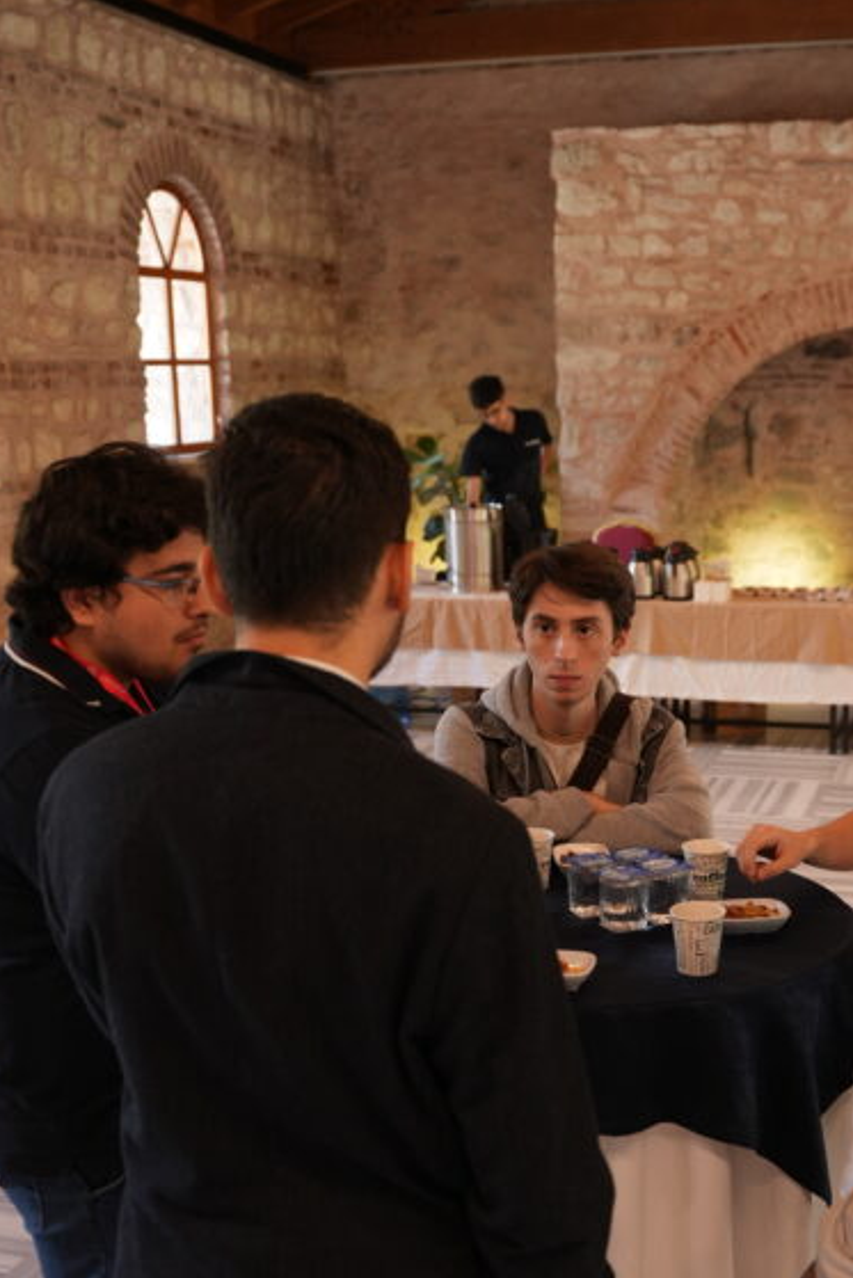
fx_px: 1563
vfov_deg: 43.9
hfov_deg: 30.2
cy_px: 839
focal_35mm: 44
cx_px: 612
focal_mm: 24
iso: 320
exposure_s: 1/60
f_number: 2.8
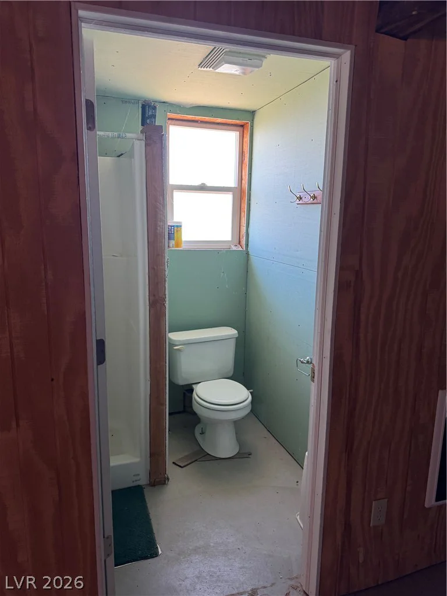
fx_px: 413
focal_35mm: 24
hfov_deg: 56.8
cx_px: 224
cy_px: 298
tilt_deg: -9.5
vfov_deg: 71.6
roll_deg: +1.1
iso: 200
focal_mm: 6.76
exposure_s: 1/78
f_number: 1.78
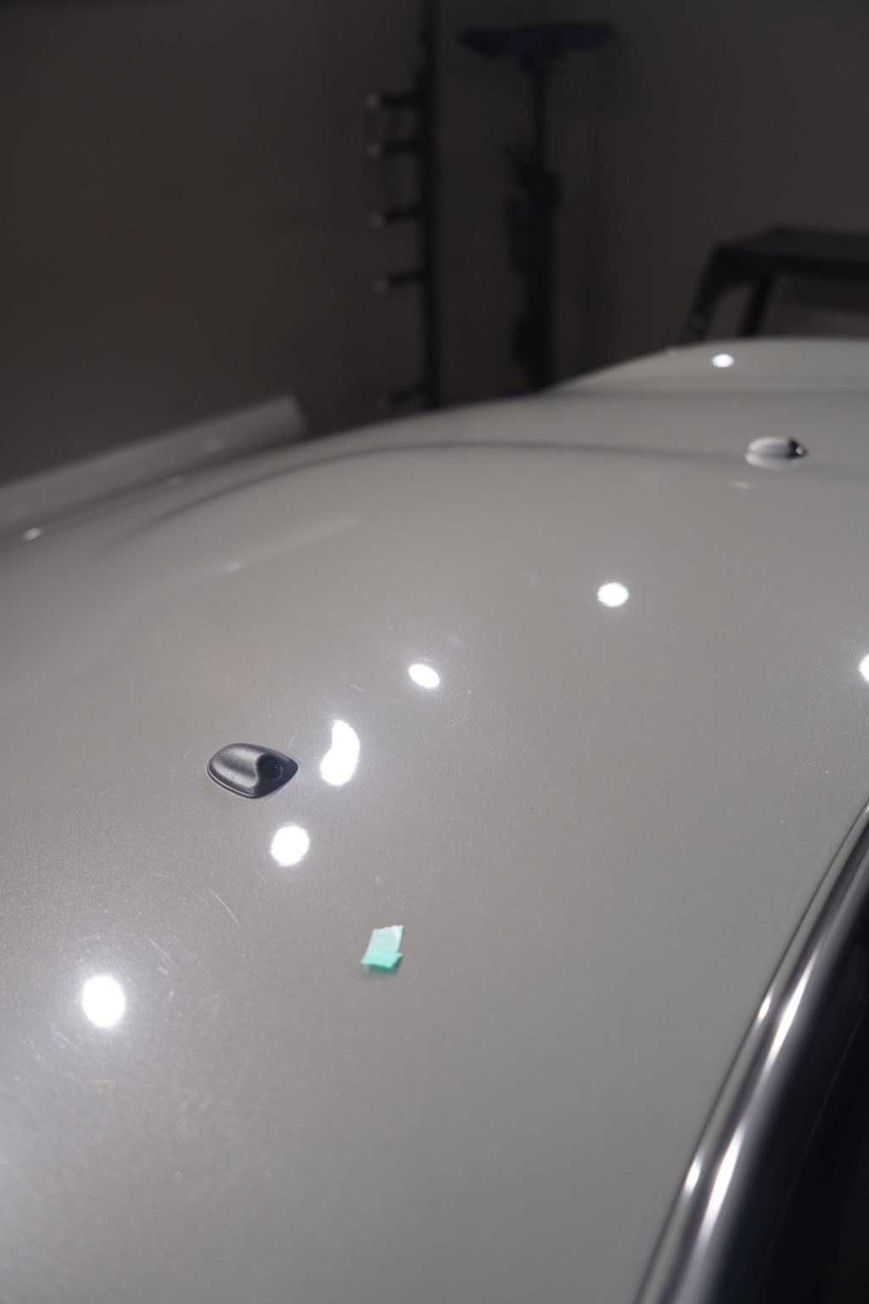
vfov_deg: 63.7
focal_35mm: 29
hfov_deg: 45.0
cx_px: 434
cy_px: 652
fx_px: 1050
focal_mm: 29
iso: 320
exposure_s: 1/60
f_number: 4
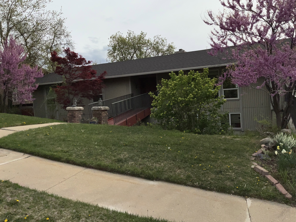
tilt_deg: -4.4
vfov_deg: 48.2
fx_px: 248
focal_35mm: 29
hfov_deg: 61.7
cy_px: 111
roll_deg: +4.2
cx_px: 148
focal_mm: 3
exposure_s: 1/5263
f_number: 1.8
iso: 16
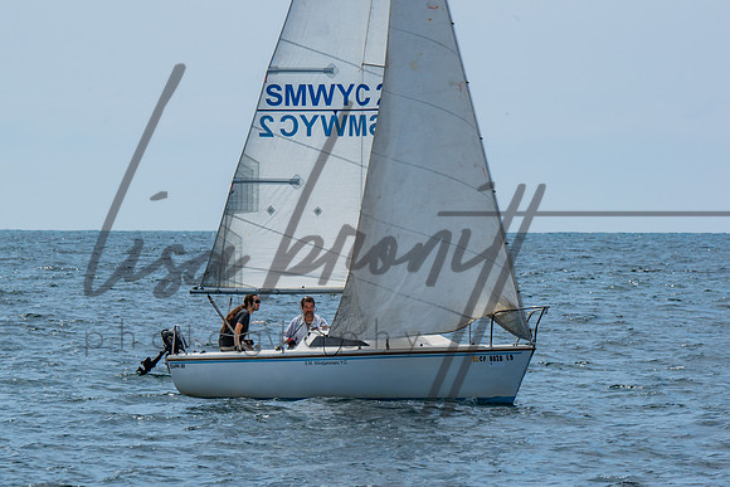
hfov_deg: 4.8
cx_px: 359
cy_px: 244
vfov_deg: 3.2
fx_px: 8761
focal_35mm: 432
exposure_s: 1/640
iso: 400
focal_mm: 280
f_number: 11
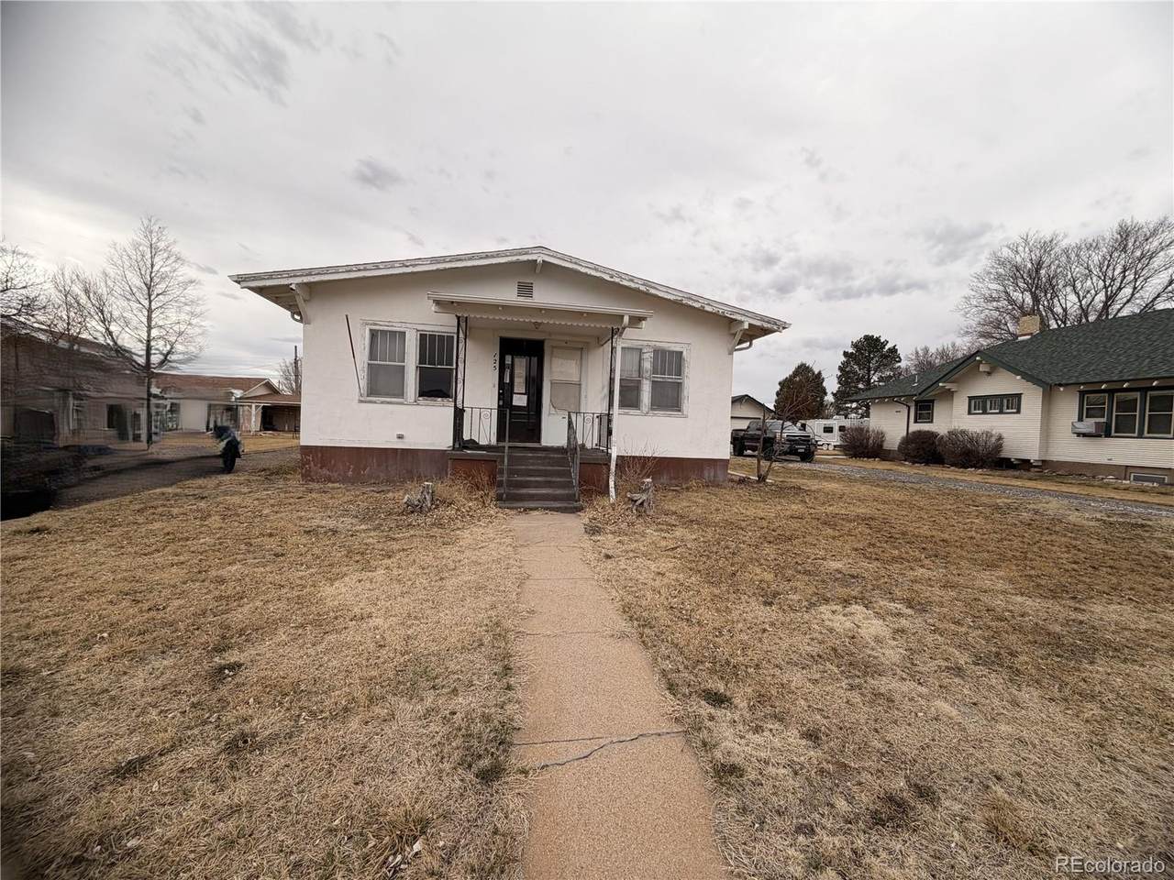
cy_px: 440
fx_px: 475
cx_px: 587
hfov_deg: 102.1
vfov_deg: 85.7
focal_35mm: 14
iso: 25
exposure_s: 1/770
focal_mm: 2.22
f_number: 2.2
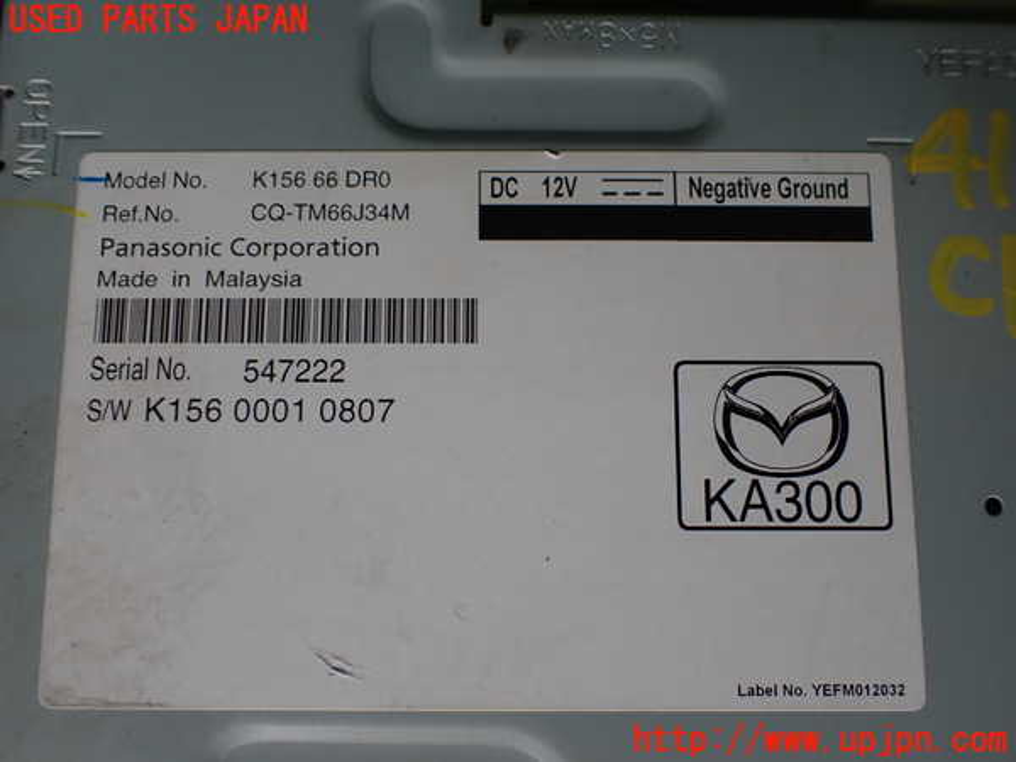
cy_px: 381
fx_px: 881
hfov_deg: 60.0
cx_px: 508
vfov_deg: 46.8
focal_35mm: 30
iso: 125
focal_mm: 5.4
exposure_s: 1/125
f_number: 2.3
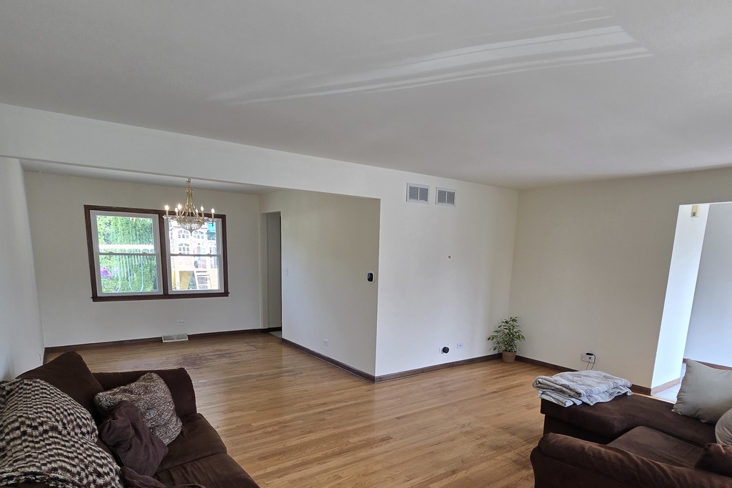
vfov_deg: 62.5
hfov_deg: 86.9
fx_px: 386
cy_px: 335
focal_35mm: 19
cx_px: 364
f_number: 2.2
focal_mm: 2.2
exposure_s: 1/120
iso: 80
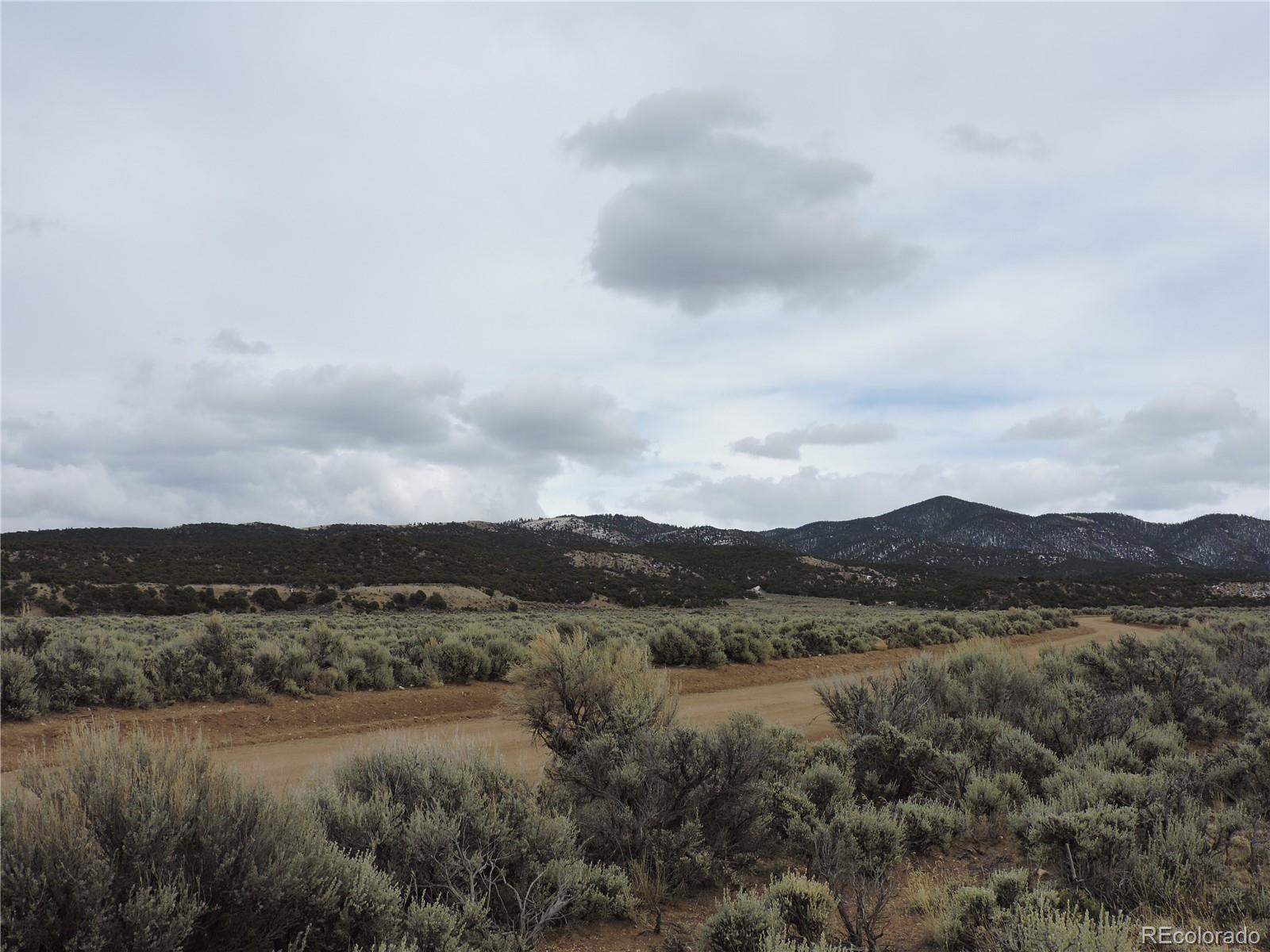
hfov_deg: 52.6
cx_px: 635
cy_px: 476
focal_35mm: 35
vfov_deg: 40.7
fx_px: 1284
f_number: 3.3
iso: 100
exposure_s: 1/1250
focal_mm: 6.2
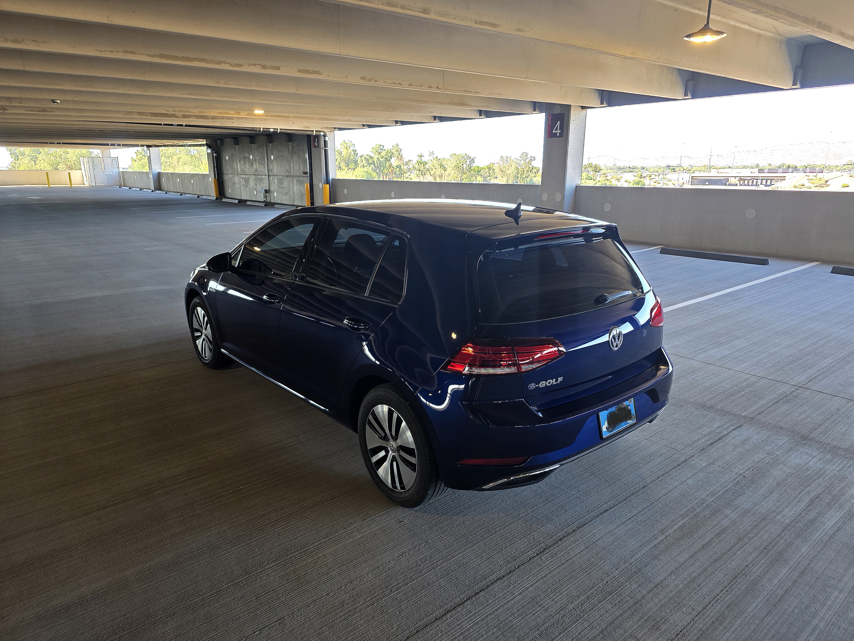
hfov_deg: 73.9
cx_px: 427
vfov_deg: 58.9
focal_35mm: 23
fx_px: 567
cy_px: 320
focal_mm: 6.3
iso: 100
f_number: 1.7
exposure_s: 1/182
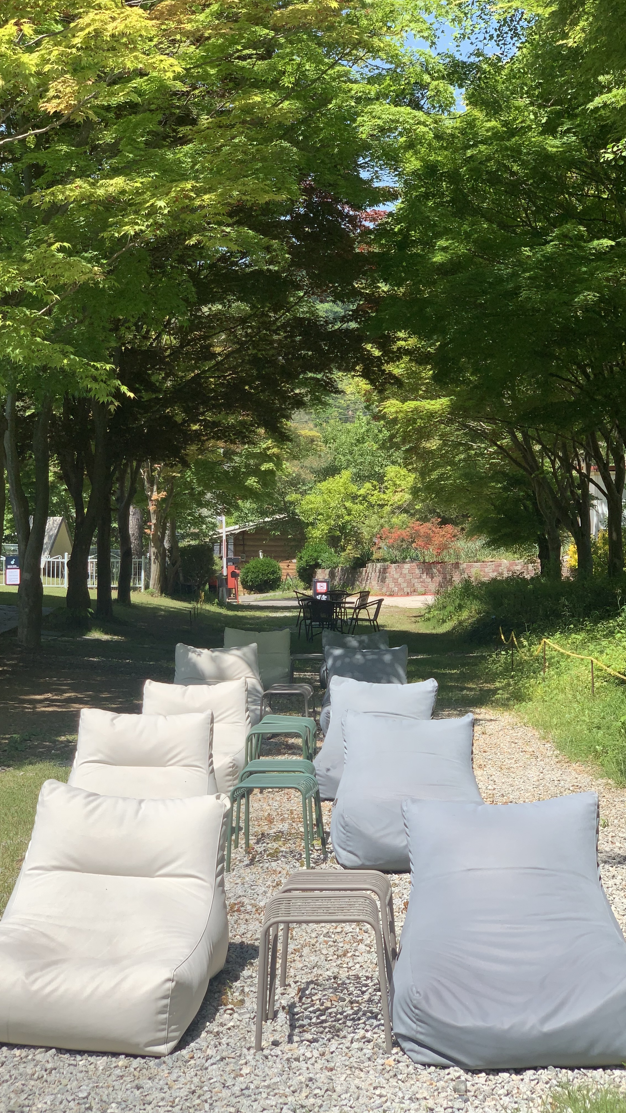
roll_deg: -0.3
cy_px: 555
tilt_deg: -1.4
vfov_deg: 36.6
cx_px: 299
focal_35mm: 57
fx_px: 1682
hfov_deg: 21.1
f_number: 2.4
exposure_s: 1/922
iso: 16
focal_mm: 6
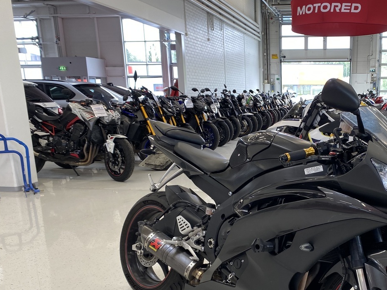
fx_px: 447
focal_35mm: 40
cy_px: 221
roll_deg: +0.2
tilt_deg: -14.3
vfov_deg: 35.1
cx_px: 294
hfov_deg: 45.1
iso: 64
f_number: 1.8
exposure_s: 1/100
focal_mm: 4.25
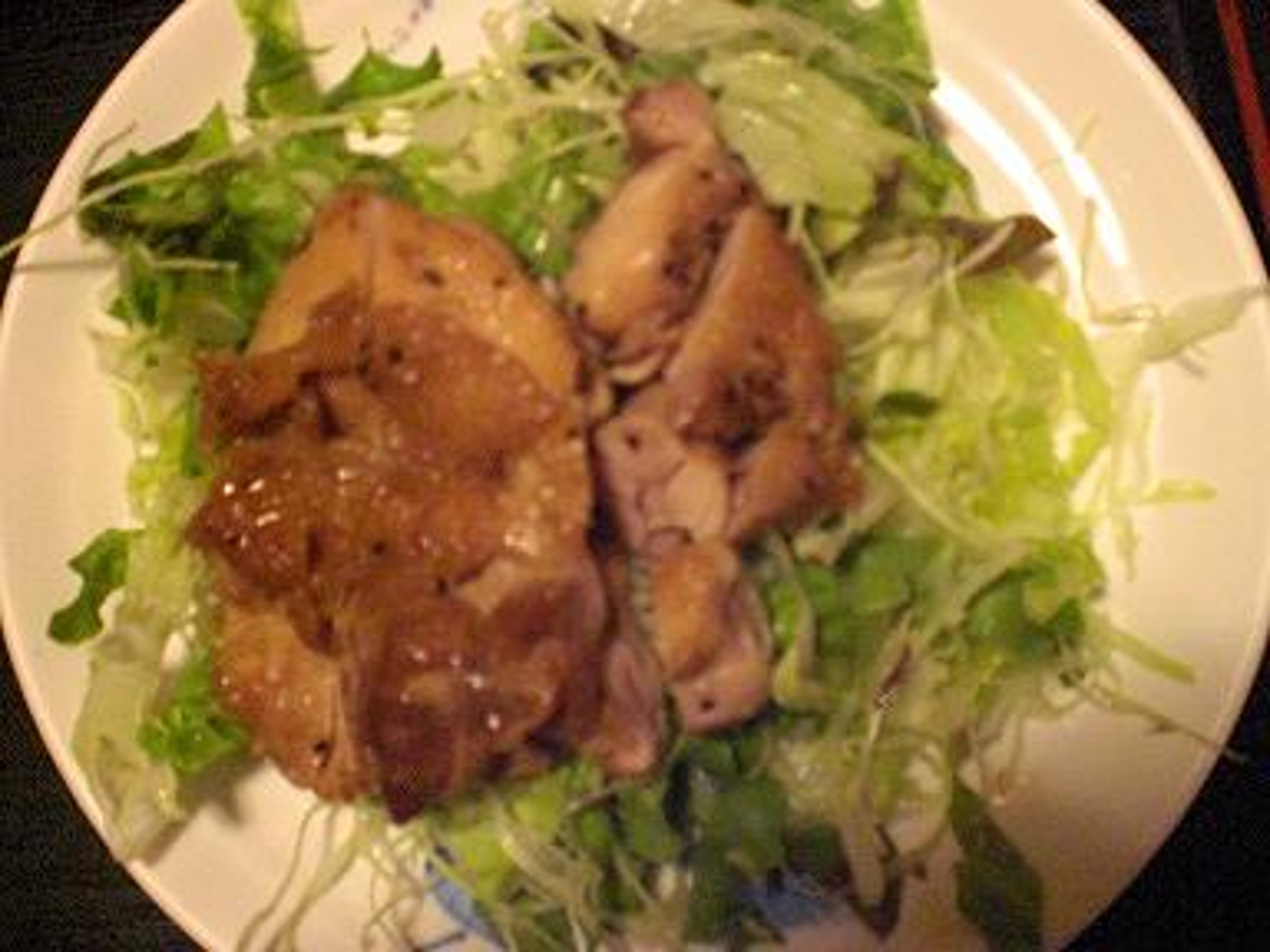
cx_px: 635
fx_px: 1394
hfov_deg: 49.0
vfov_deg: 37.7
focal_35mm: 38
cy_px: 476
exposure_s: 1/25
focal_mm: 6.3
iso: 800
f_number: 3.1
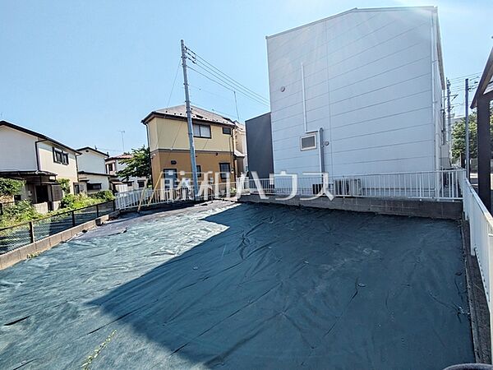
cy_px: 185
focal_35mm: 14
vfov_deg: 85.7
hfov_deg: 102.1
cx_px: 246
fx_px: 199
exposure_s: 1/3012
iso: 49
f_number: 2.2
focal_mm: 1.83
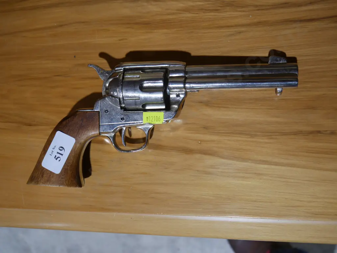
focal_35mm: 38
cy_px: 126
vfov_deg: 37.7
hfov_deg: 49.0
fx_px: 370
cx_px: 168
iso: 250
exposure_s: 1/60
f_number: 4.1
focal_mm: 19
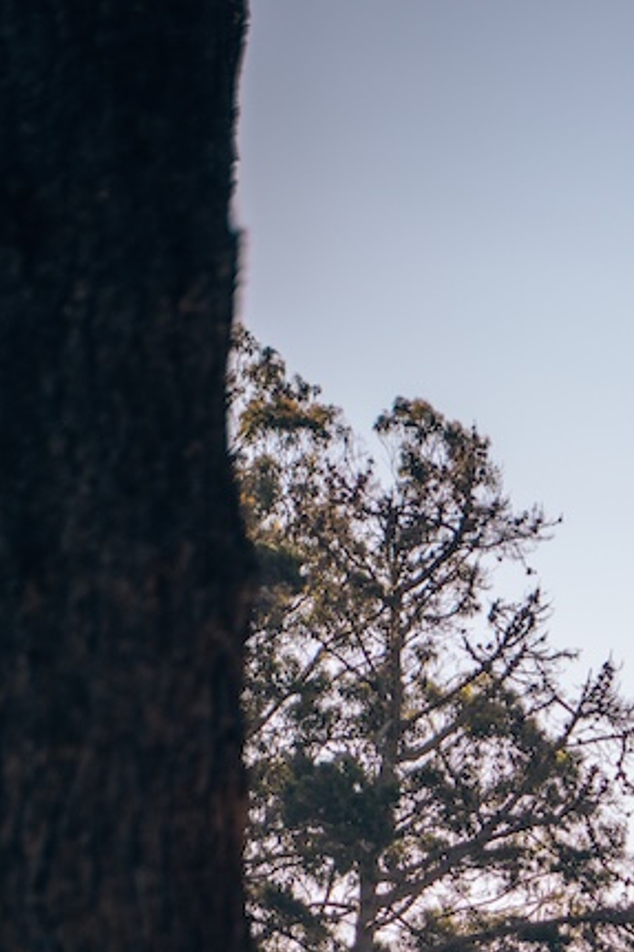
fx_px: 5525
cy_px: 1195
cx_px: 824
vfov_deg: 9.7
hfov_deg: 6.5
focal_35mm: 209
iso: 100
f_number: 2.8
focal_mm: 75
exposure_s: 1/1000
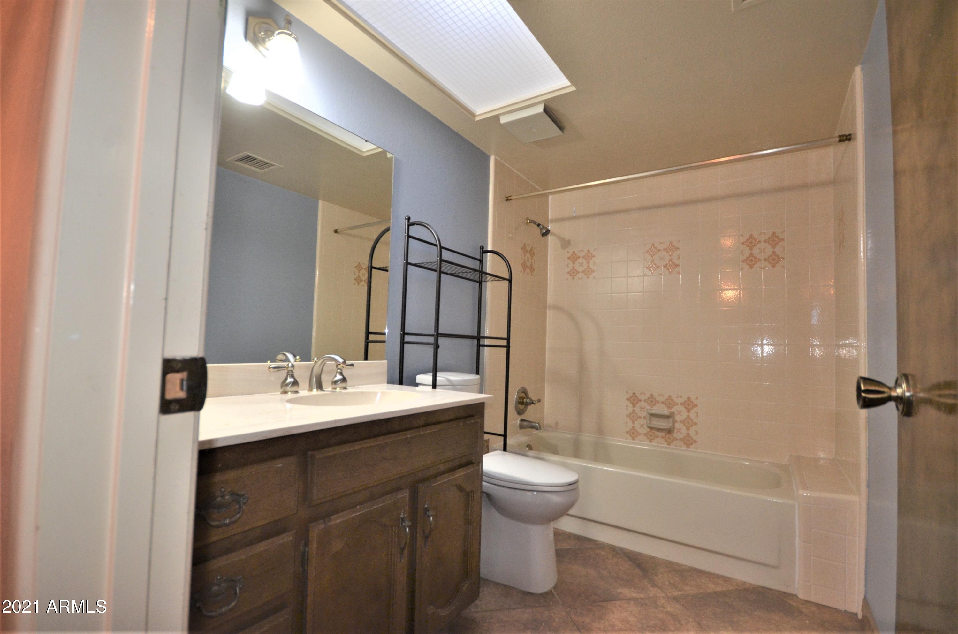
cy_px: 317
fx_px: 398
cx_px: 479
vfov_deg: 77.1
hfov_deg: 100.5
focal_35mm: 15
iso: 800
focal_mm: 10
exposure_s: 1/60
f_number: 4
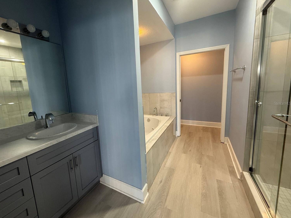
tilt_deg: -7.3
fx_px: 126
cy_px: 103
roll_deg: +3.5
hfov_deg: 98.0
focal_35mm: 15
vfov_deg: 81.7
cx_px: 136
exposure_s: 1/60
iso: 250
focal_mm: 2.22
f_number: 2.2
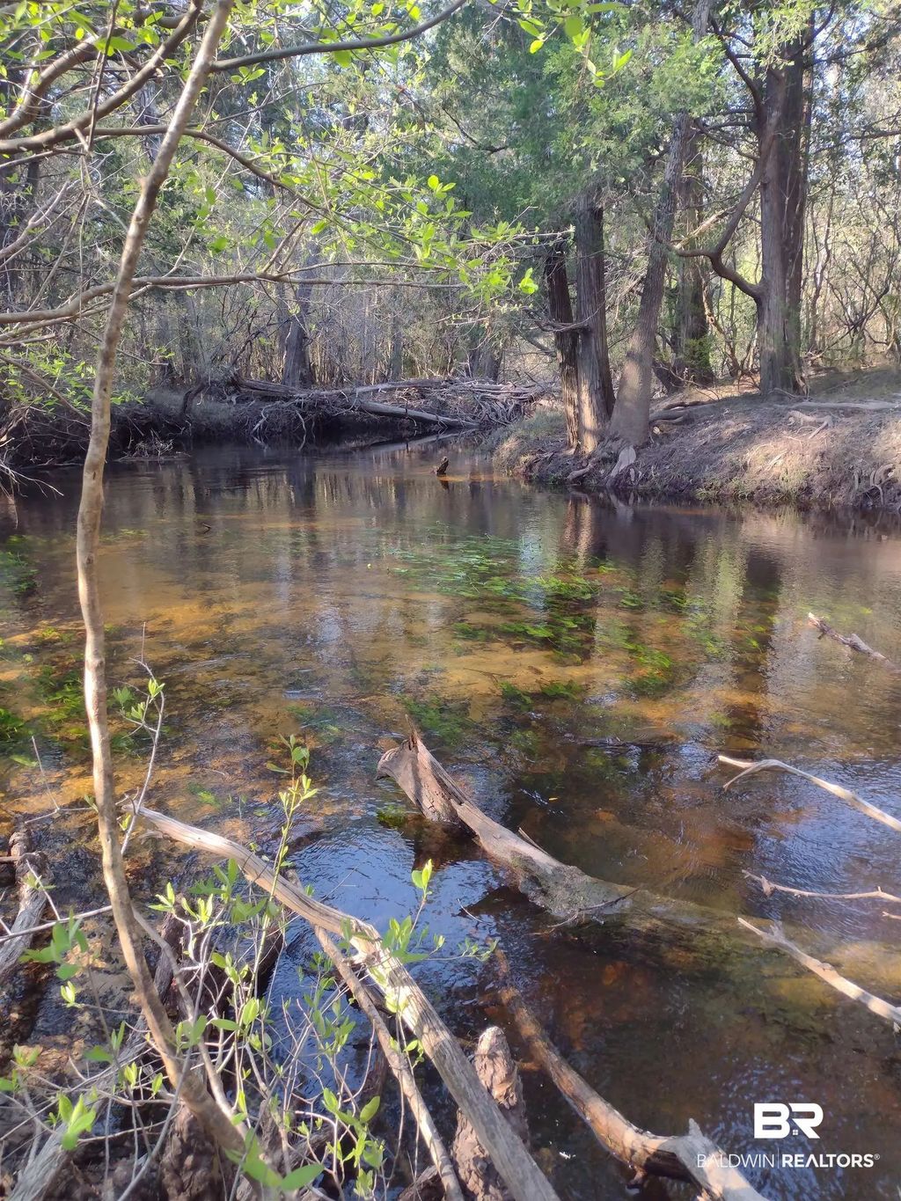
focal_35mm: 27
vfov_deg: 65.3
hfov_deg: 51.4
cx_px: 450
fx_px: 937
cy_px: 600
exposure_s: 1/178
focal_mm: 4.71
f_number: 1.7
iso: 100
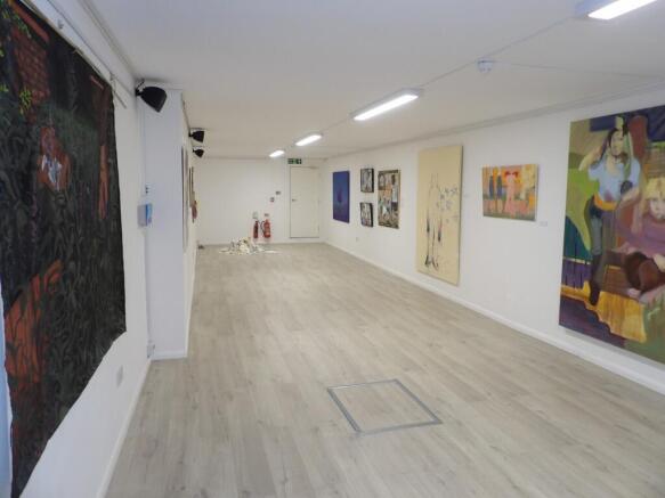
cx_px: 332
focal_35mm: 24
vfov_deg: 56.8
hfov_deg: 71.6
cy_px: 249
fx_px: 461
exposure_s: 1/60
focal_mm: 4.3
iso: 200
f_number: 2.8
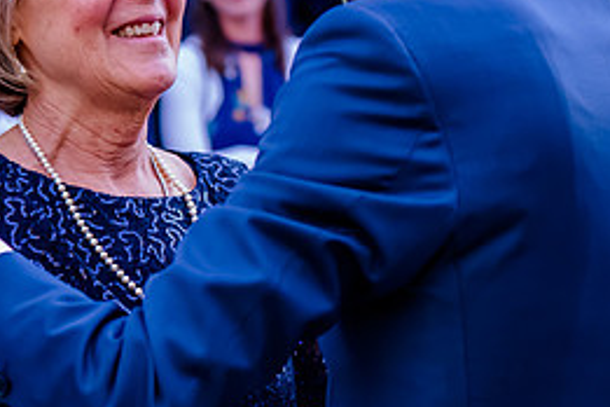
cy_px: 126
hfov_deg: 9.6
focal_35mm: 214
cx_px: 356
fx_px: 3626
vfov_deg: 6.4
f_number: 4.5
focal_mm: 85
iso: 3200
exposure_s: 1/320
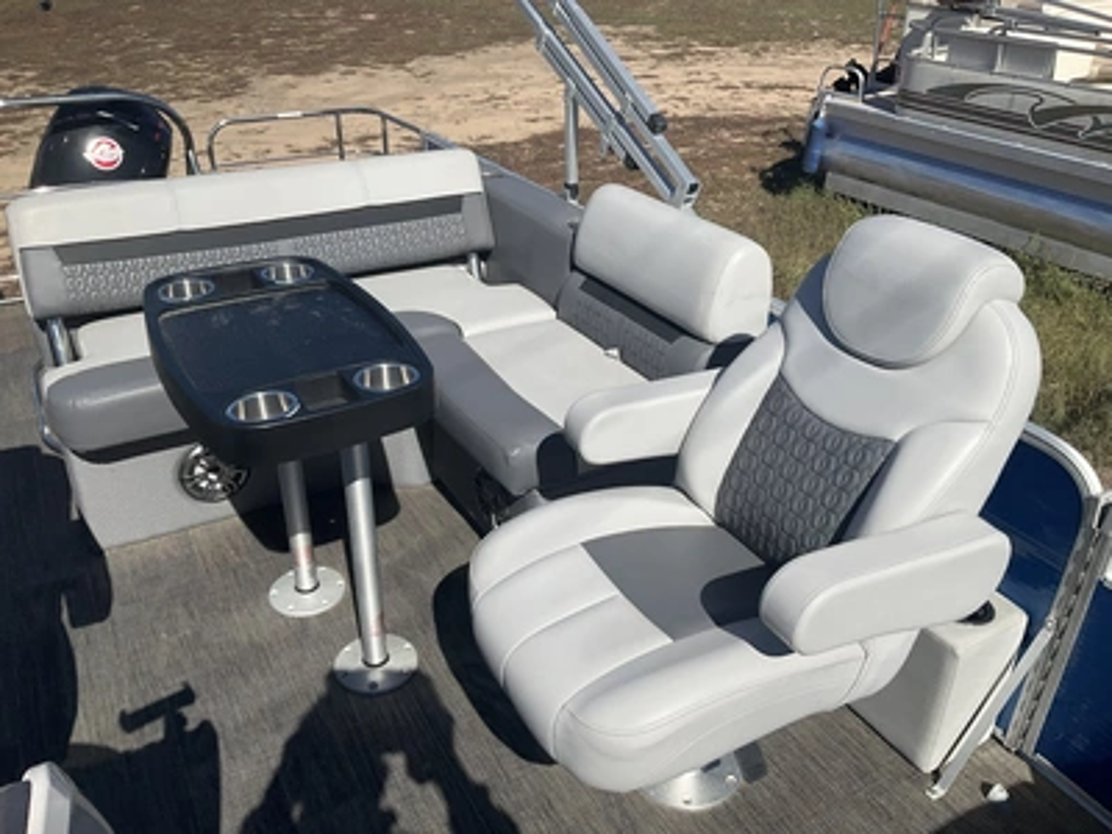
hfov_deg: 61.7
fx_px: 932
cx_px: 556
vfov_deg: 48.2
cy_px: 417
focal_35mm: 29
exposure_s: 1/2959
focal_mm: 3
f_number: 1.8
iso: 25
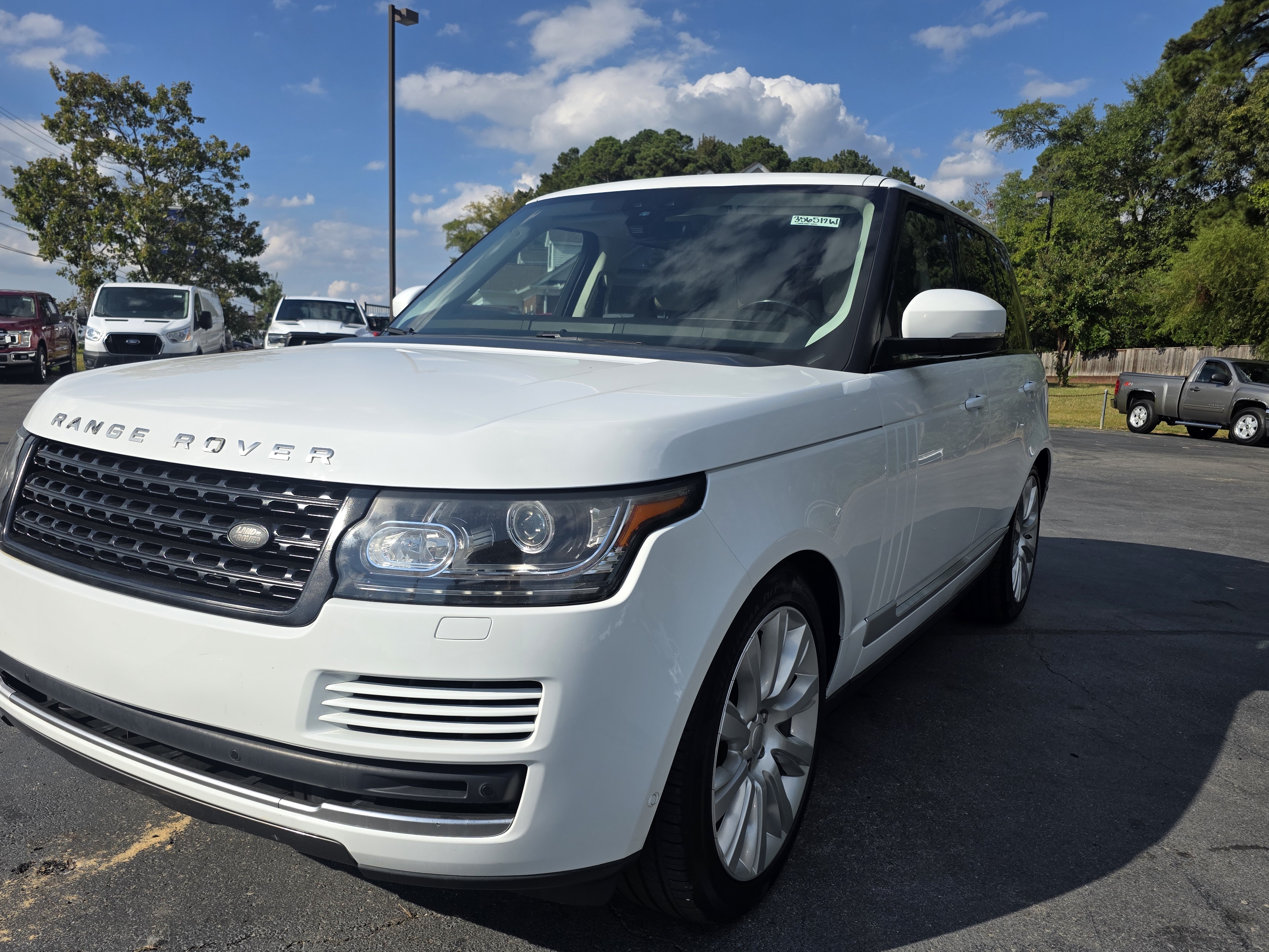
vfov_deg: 51.2
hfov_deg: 65.3
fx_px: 990
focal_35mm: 27
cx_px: 594
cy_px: 532
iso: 80
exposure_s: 1/7061
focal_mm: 6.3
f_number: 1.7
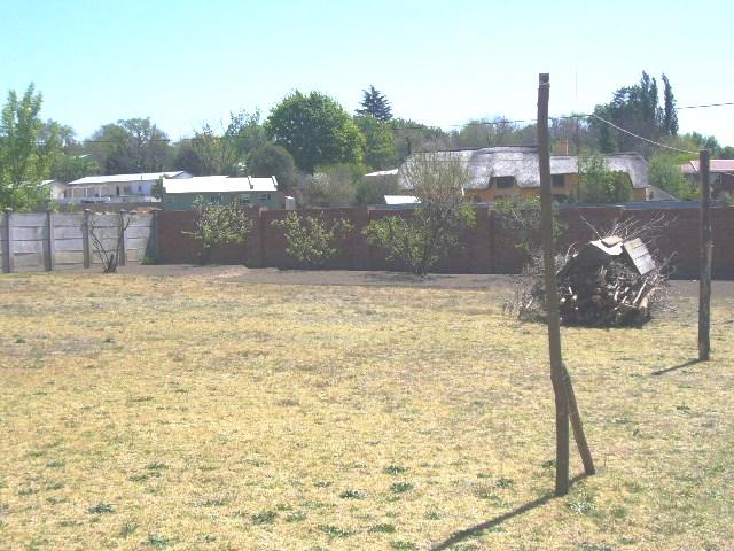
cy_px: 276
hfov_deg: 36.2
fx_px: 1124
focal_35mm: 53
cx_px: 367
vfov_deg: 27.5
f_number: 6.3
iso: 80
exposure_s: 1/250
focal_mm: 6.4
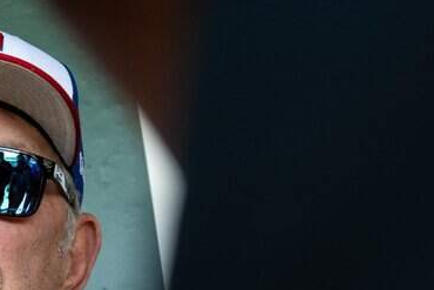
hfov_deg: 11.7
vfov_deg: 7.9
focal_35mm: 172
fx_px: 2074
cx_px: -110
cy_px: 372
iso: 400
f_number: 4
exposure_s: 1/125
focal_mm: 53
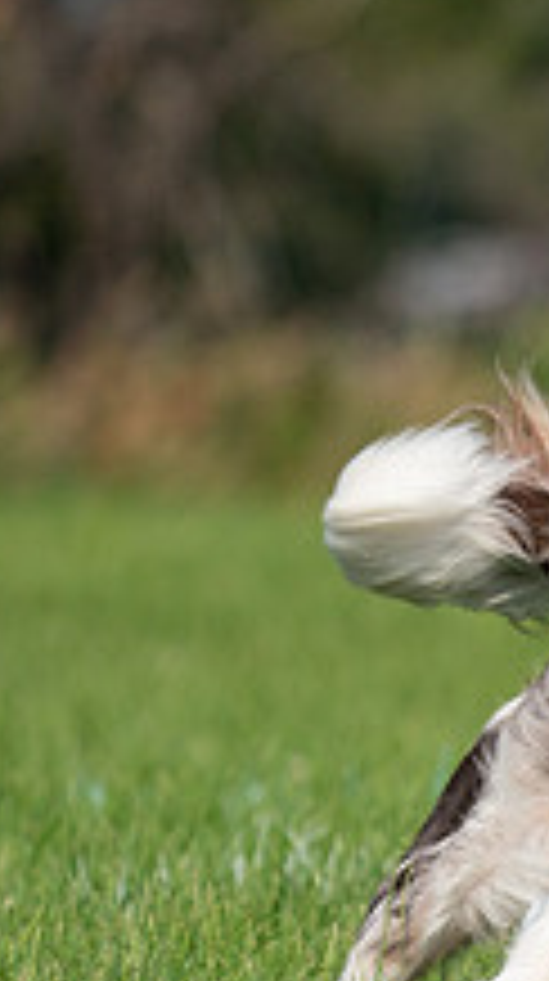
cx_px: 1238
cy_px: 695
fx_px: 25825
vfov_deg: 2.2
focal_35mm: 994
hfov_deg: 1.2
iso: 800
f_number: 6.3
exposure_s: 1/4000
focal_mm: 356
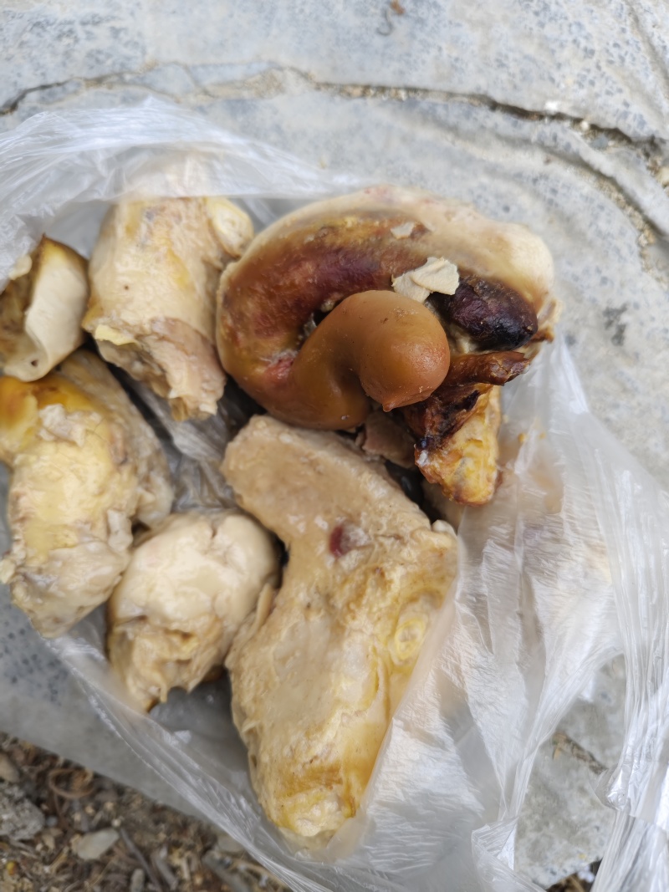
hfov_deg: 58.9
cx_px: 334
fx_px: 593
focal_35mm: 23
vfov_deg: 73.9
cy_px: 446
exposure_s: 1/106
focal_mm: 5.56
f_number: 1.88
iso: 71
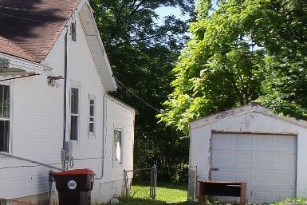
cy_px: 132
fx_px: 802
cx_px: -37
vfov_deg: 14.5
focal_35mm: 94
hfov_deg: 20.6
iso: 100
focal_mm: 6.2
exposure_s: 1/400
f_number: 3.8
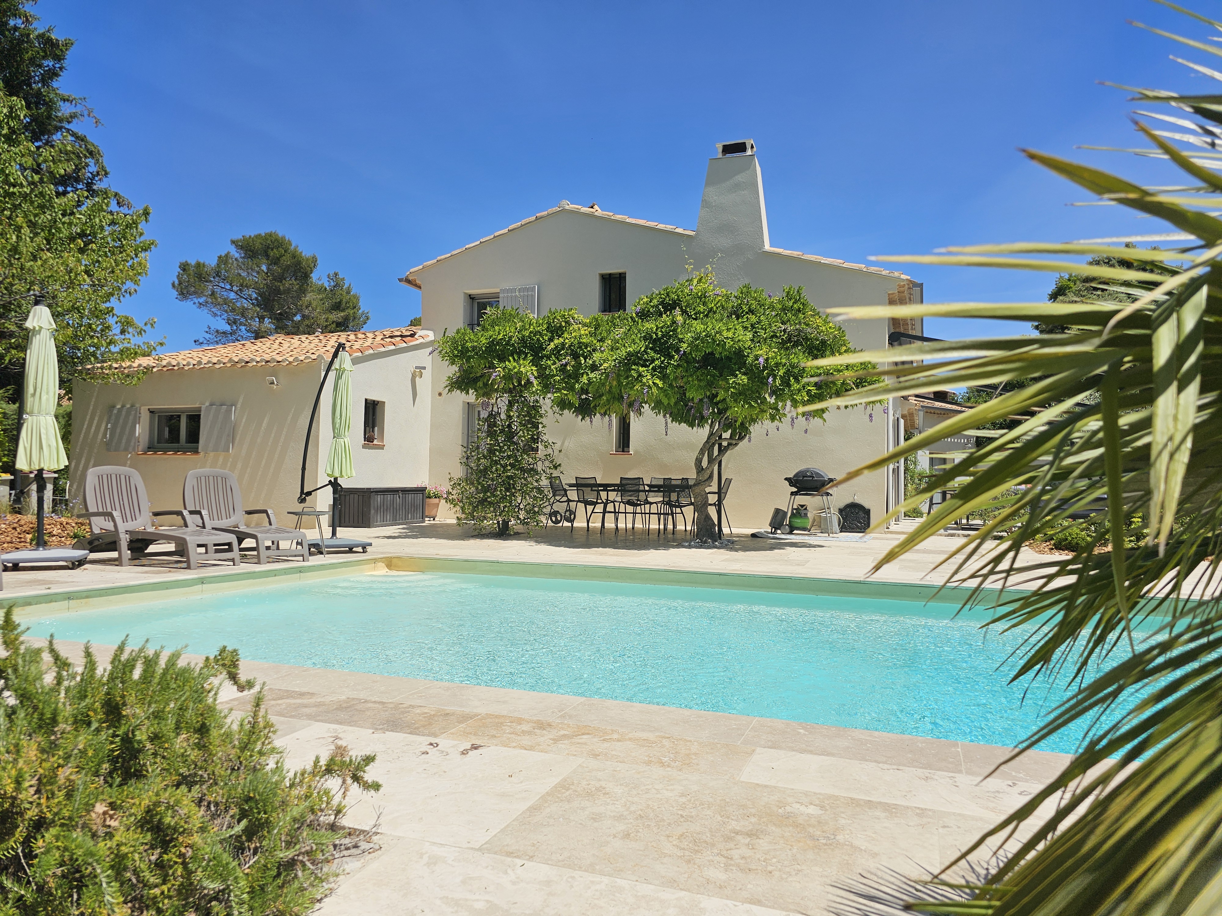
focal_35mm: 23
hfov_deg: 73.9
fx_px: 812
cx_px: 611
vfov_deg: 58.9
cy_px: 458
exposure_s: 1/1641
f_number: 1.7
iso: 10
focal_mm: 6.3
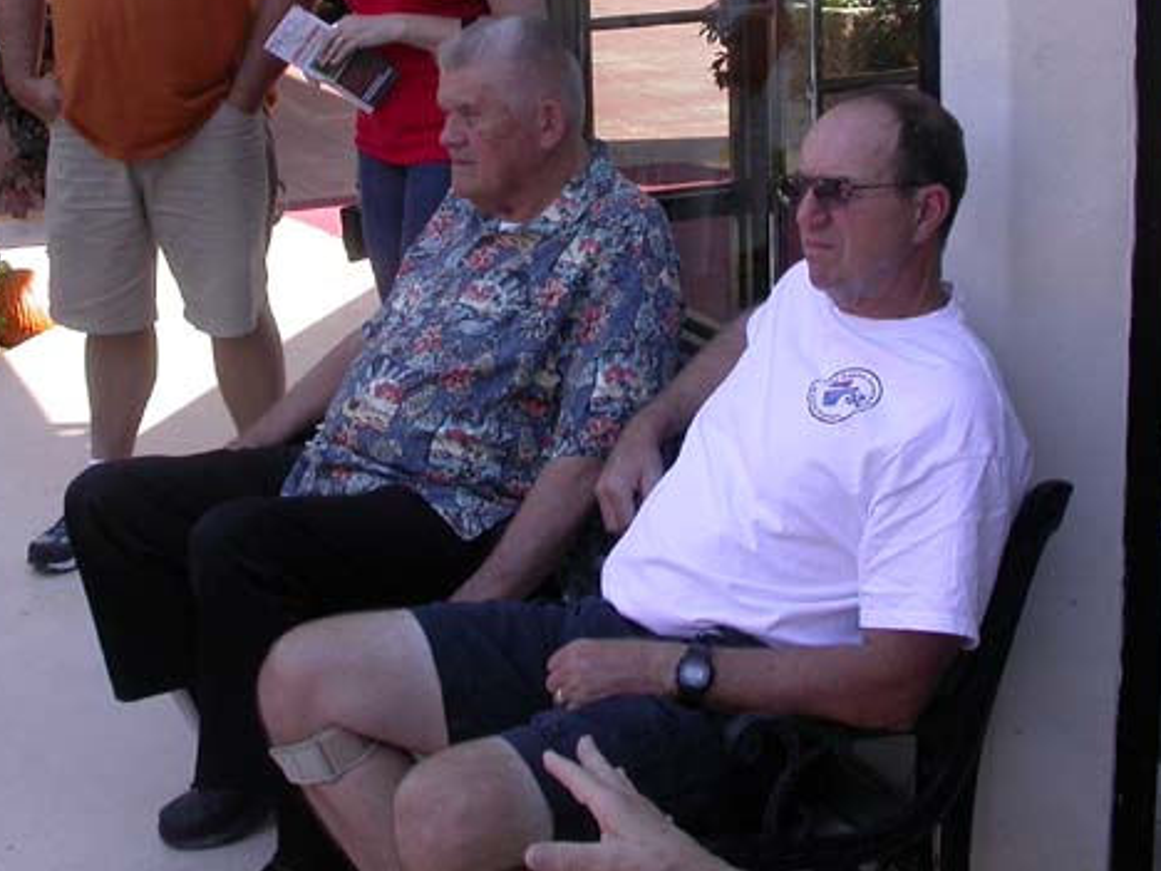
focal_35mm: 65
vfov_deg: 22.2
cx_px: 481
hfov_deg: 29.8
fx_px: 2180
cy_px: 149
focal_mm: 7.85
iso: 100
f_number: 4.7
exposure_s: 1/131
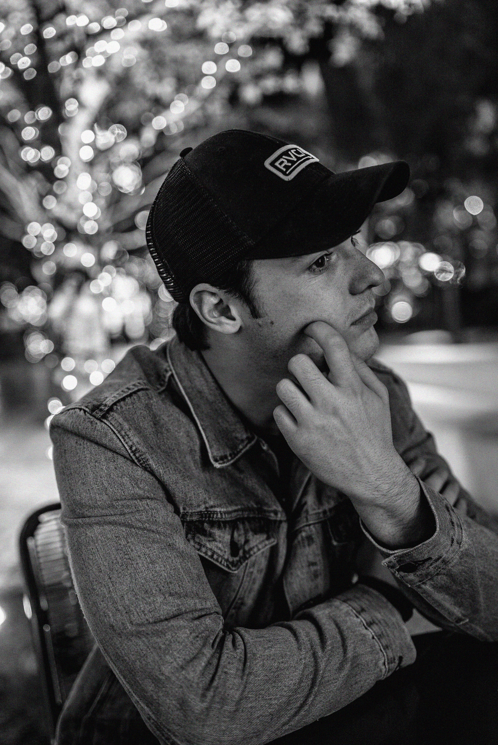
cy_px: 372
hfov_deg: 37.9
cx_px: 249
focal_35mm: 35
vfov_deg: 54.4
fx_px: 725
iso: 1250
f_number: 1.7
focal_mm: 35
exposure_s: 1/80
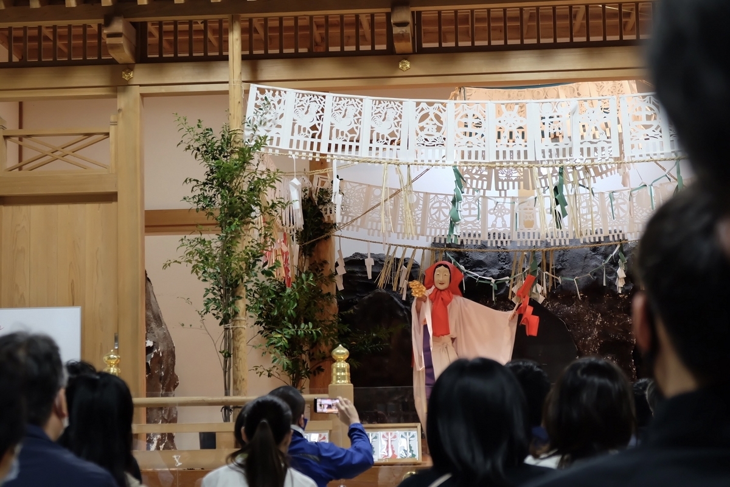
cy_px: 244
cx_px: 365
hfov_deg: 29.2
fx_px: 1399
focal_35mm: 69
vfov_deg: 19.7
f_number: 4
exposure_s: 1/30
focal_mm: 46.3
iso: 1250
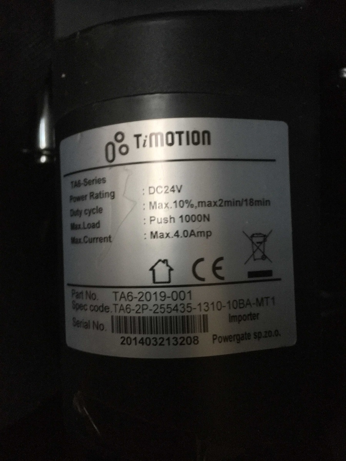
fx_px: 386
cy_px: 230
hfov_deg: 48.2
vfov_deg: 61.7
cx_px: 173
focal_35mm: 29
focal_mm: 4.15
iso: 320
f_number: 2.2
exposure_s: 1/17
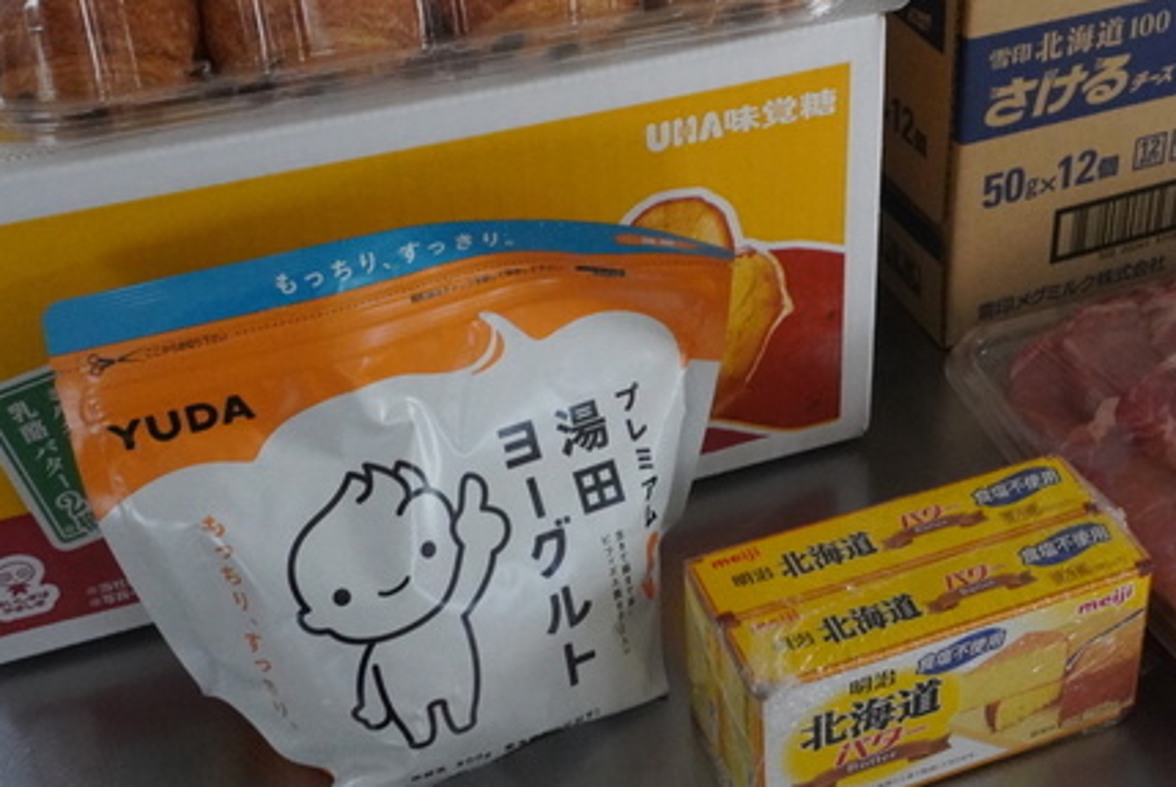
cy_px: 269
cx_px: 789
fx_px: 1864
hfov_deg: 34.7
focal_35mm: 57
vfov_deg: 23.7
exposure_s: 1/40
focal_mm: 24
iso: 6400
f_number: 8
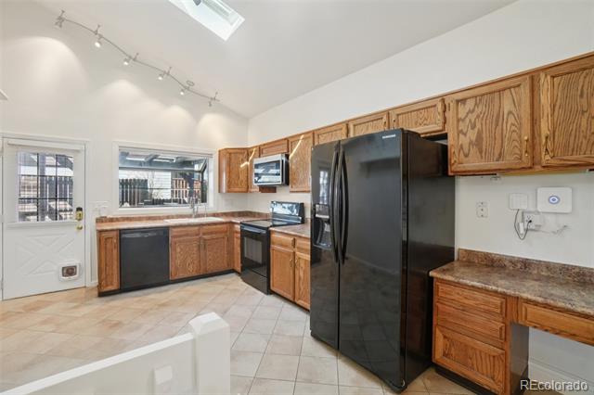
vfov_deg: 77.3
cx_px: 297
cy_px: 198
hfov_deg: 100.4
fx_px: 247
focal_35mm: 15
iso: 400
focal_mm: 10
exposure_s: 1/25
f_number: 8
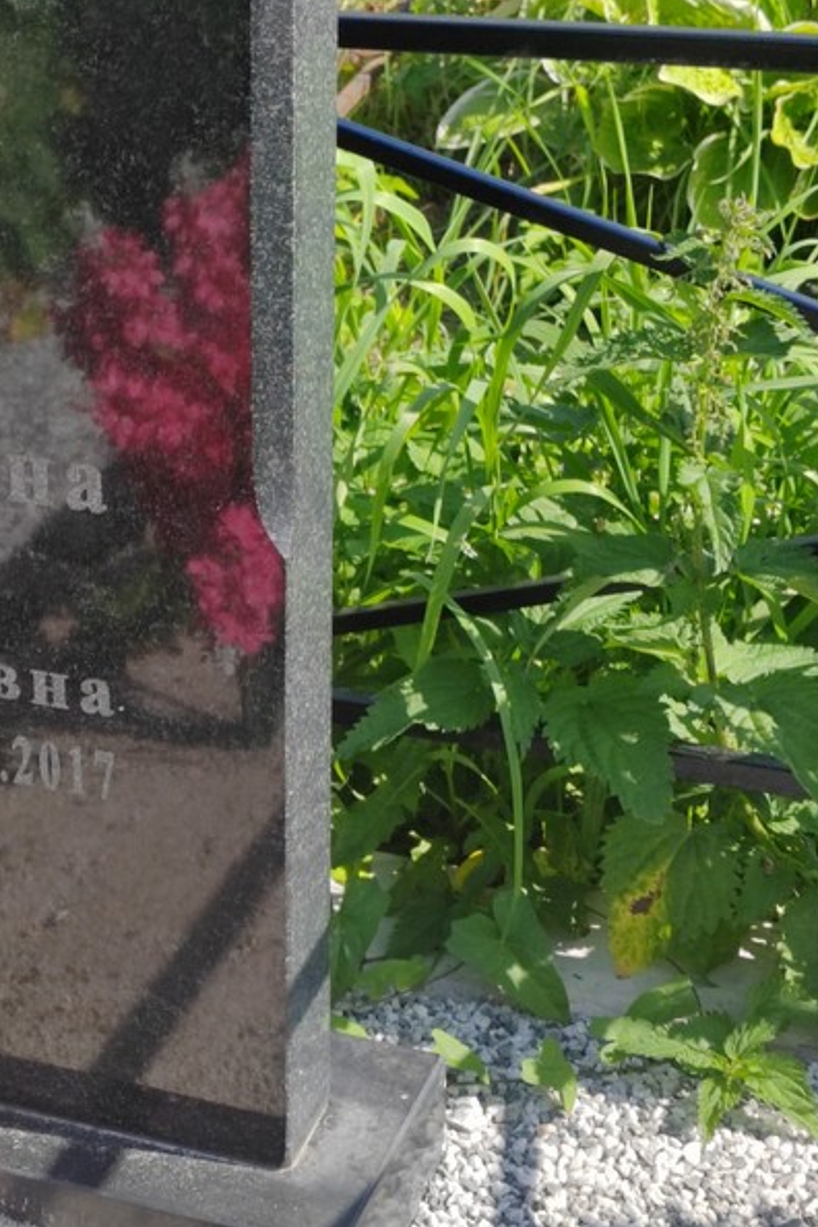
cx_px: 68
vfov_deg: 24.2
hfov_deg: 16.0
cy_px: 611
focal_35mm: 84
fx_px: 2863
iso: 100
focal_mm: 5.52
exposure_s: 1/770
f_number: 1.9
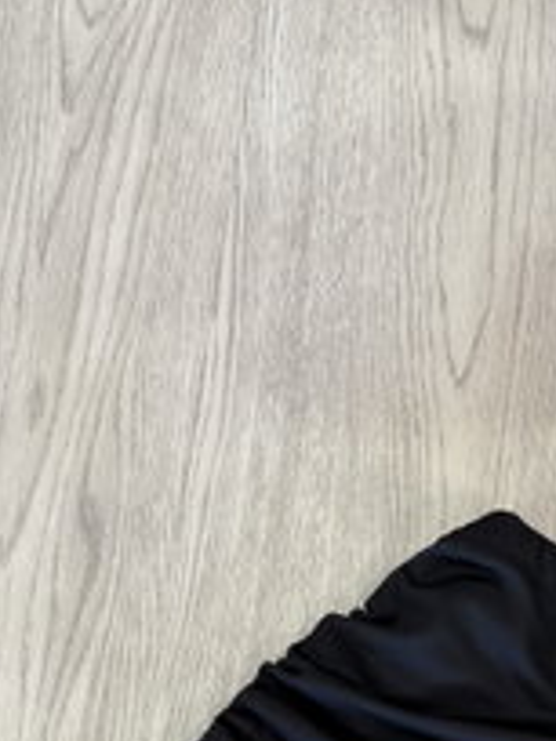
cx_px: 549
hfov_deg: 20.9
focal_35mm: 68
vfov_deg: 26.2
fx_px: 1456
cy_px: 834
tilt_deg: -77.5
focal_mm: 5.96
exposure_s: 1/68
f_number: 1.6
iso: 125
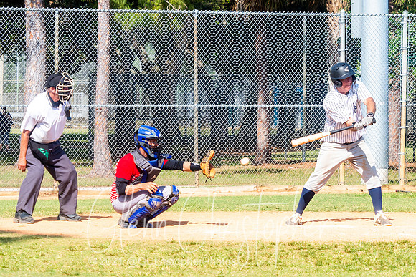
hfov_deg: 8.1
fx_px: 2921
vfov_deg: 5.4
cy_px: 109
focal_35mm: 253
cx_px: 247
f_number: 4.5
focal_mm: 90
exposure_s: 1/1600
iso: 250
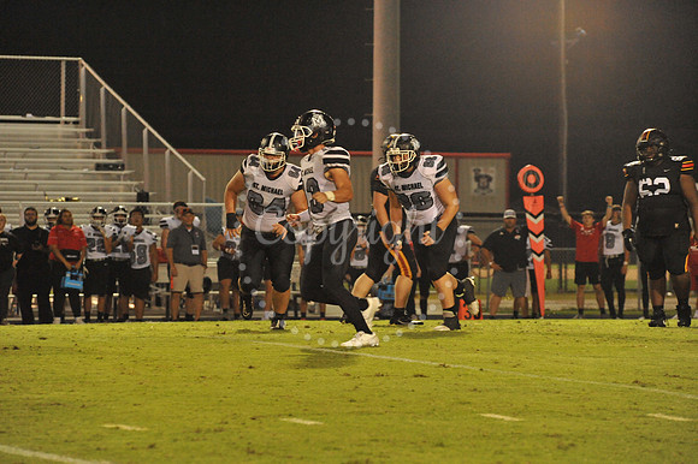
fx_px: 3875
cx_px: 349
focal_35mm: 200
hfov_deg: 10.3
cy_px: 232
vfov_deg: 6.9
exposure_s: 1/200
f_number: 5.6
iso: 6400
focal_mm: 200
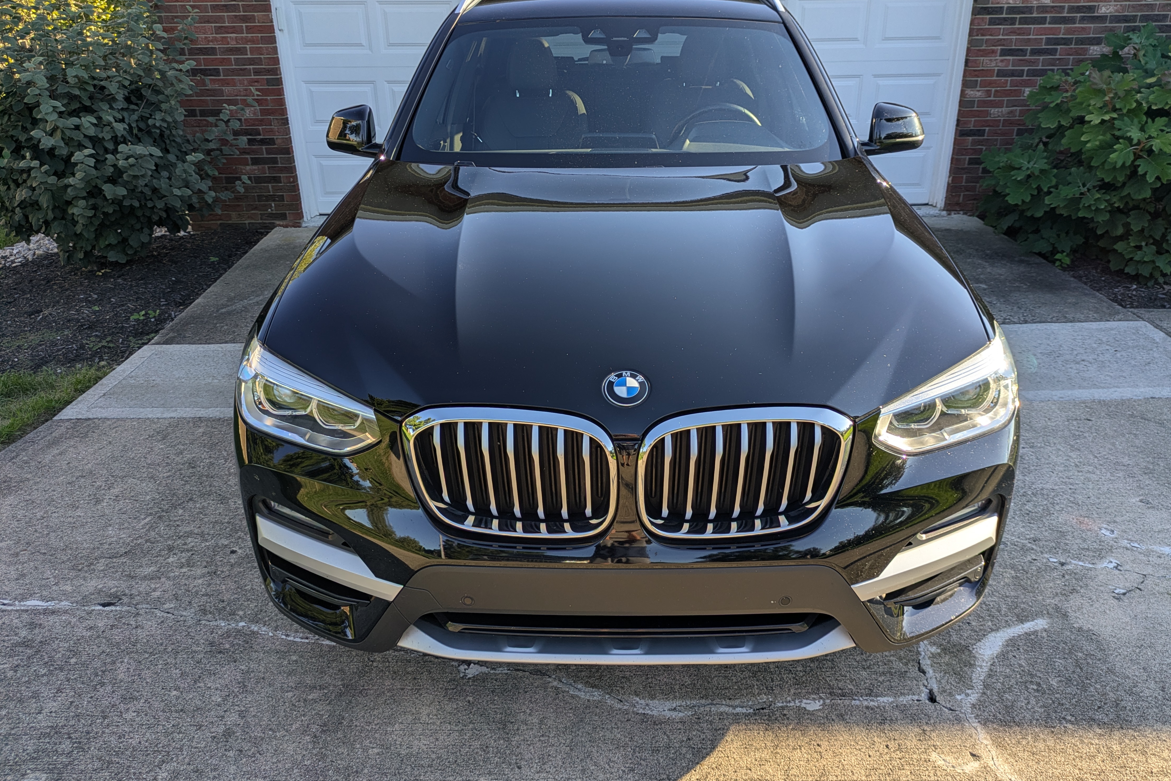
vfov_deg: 47.9
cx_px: 605
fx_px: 878
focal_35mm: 27
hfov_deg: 67.4
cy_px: 359
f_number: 1.89
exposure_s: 1/646
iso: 48
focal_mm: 5.43
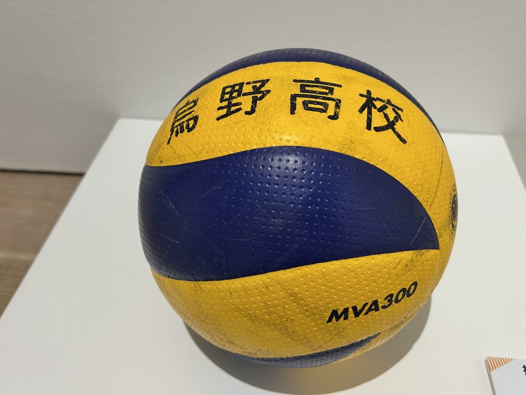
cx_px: 263
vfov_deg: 53.1
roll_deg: +3.6
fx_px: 395
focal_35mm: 26
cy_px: 198
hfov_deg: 67.3
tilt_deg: -42.1
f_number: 1.5
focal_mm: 5.7
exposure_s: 1/50
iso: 125
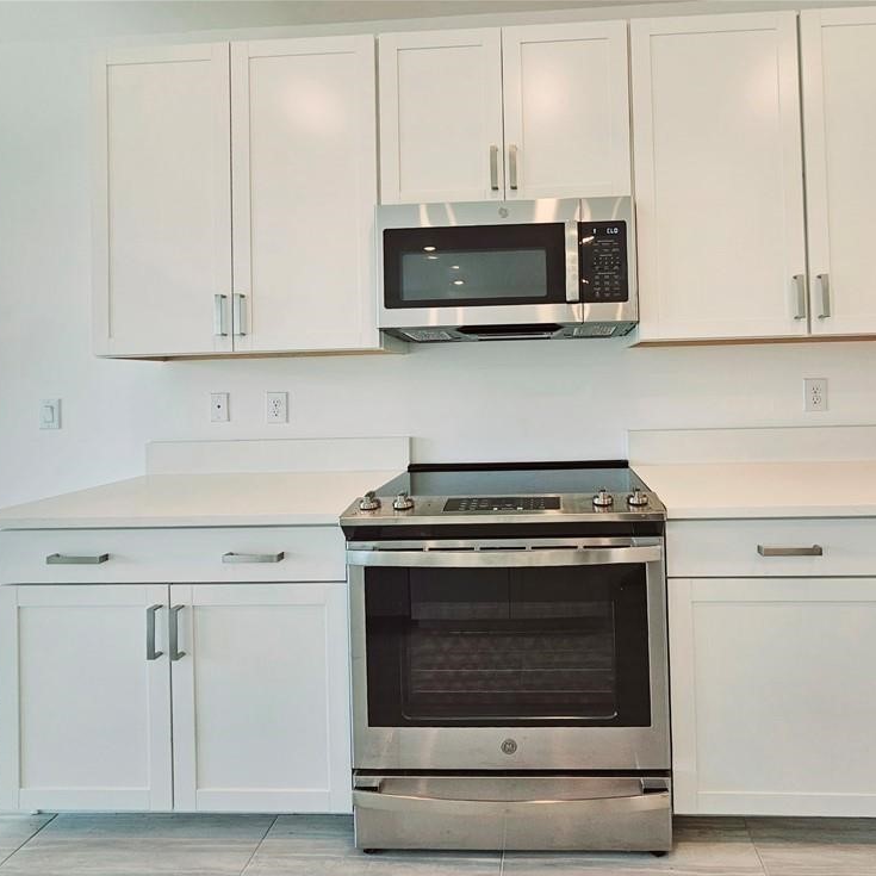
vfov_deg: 87.4
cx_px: 535
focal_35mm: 16
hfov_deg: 86.1
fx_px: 458
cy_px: 456
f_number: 2.2
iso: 80
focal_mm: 2.2
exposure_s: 1/120
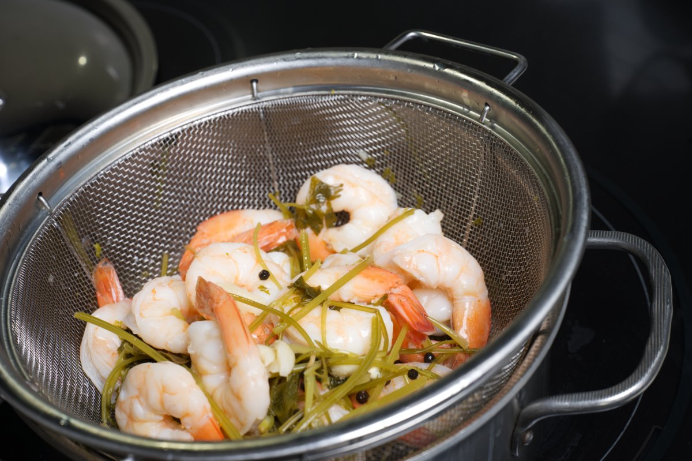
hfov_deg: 28.9
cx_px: 346
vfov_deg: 19.4
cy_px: 230
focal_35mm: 70
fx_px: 1345
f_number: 8
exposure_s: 1/40
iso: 200
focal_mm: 70
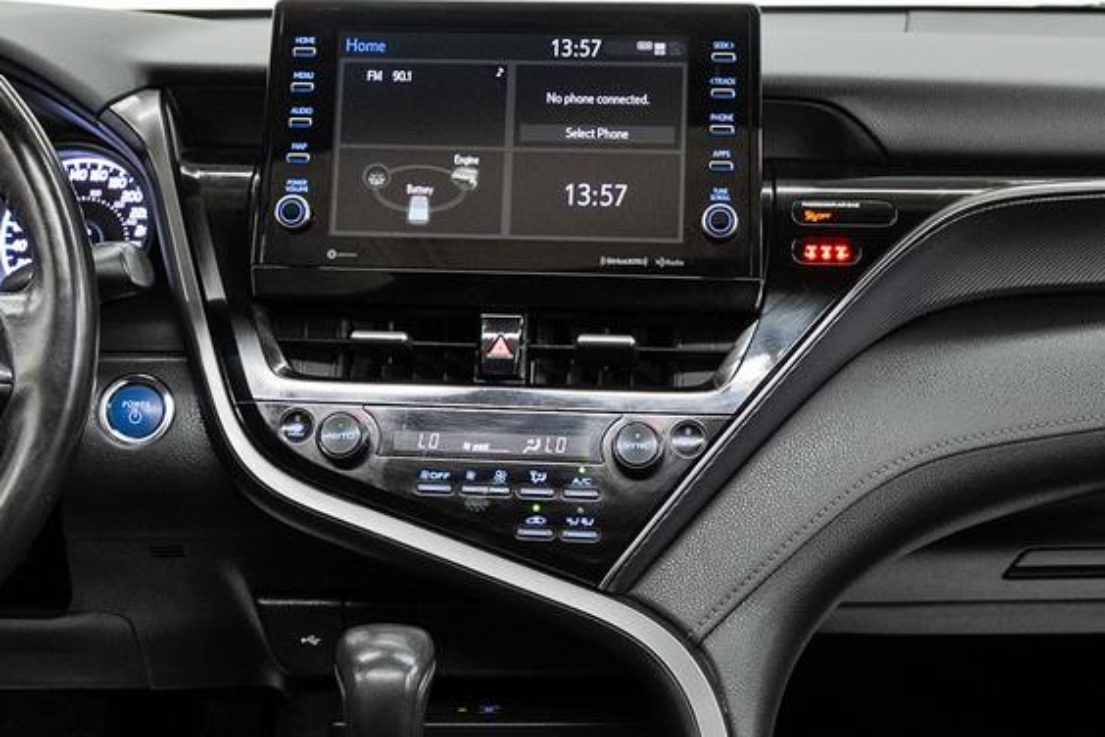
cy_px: 257
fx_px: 1903
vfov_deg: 21.8
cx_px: 480
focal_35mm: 62
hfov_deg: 32.3
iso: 1000
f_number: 4
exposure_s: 1/40
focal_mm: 24
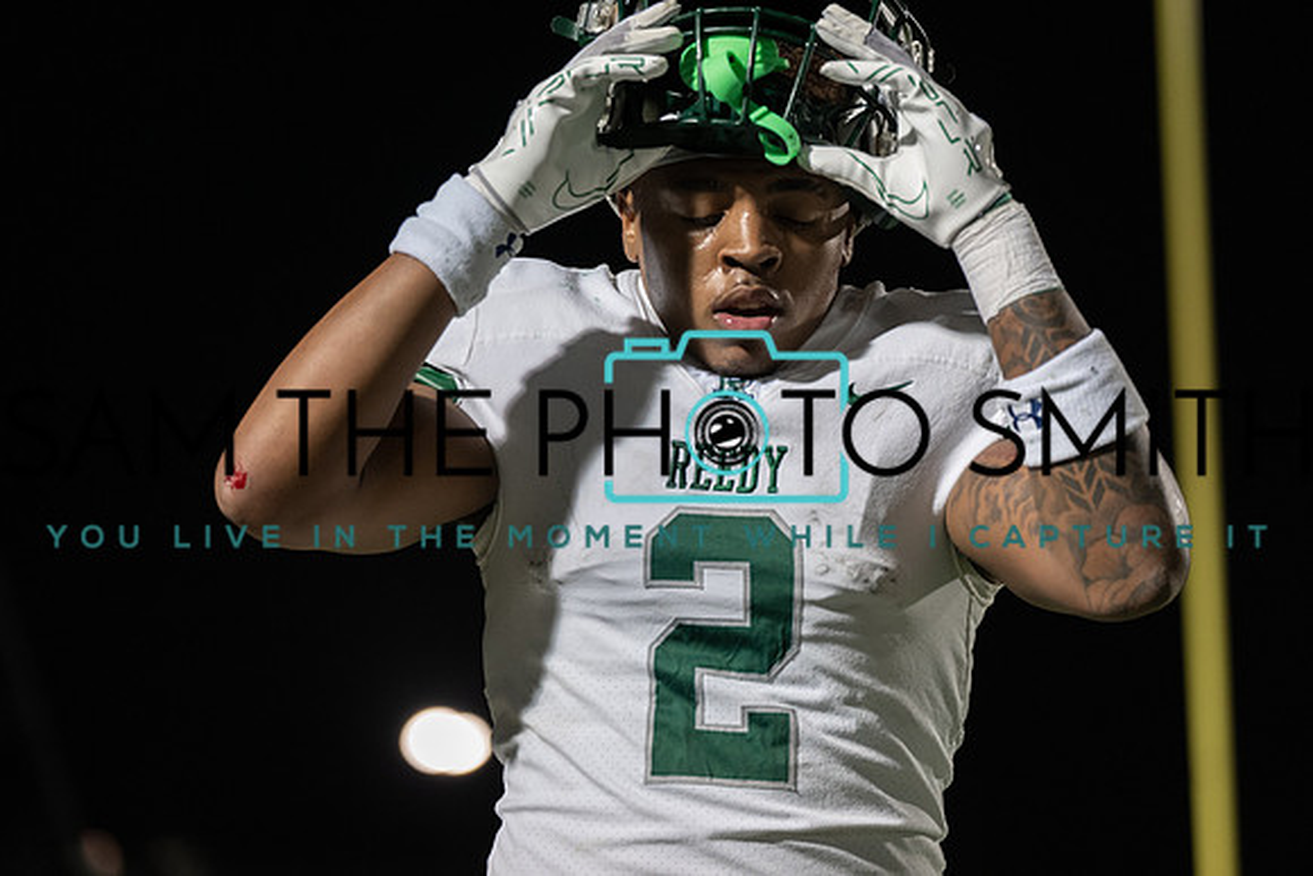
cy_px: 438
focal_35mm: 133
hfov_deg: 15.4
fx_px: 4867
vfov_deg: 10.3
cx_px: 656
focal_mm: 127
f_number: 2.8
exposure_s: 1/1250
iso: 2500
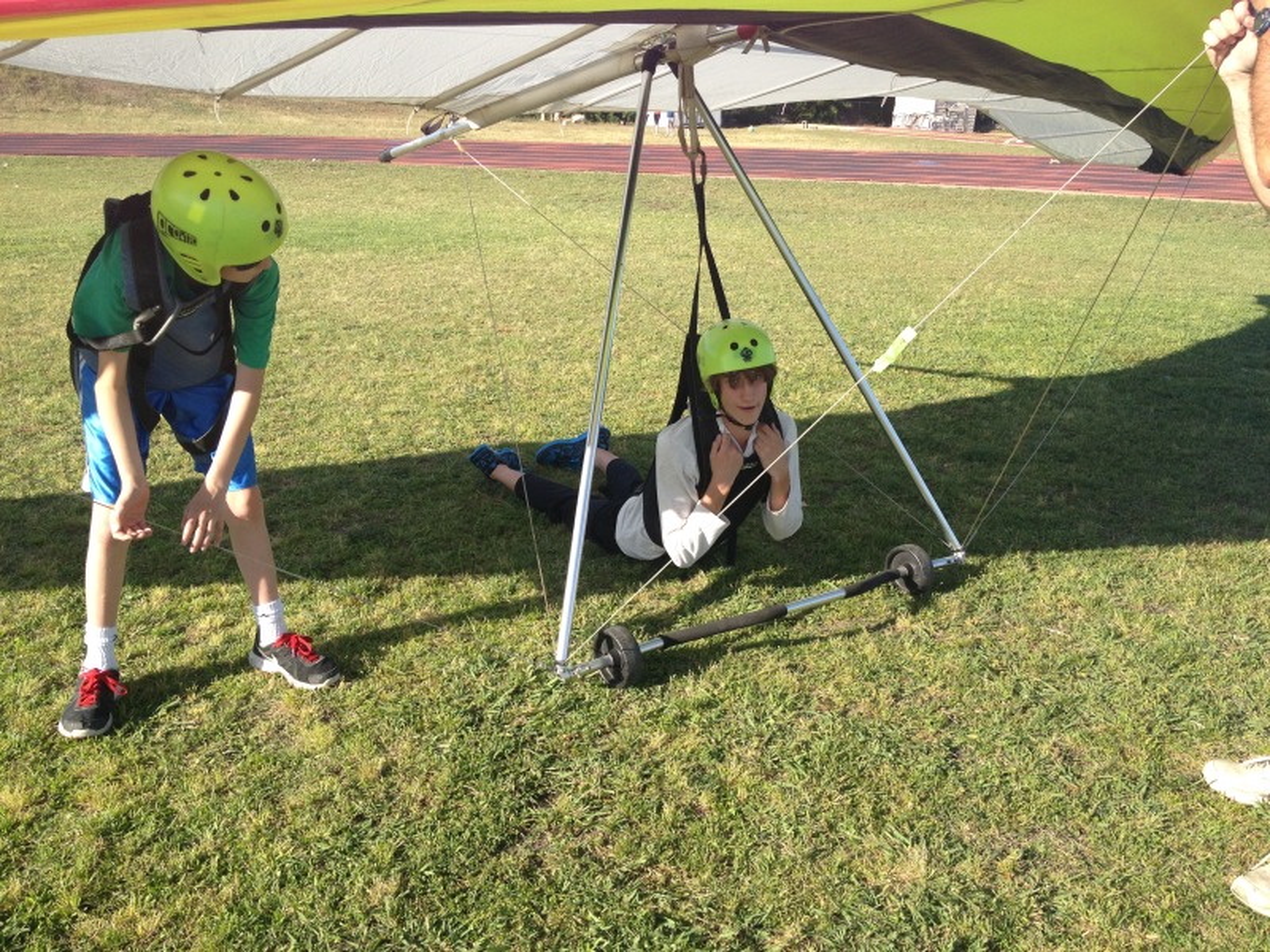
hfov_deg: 52.6
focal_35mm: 35
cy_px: 476
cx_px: 635
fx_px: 1284
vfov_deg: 40.7
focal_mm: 4.28
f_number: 2.4
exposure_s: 1/726
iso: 50
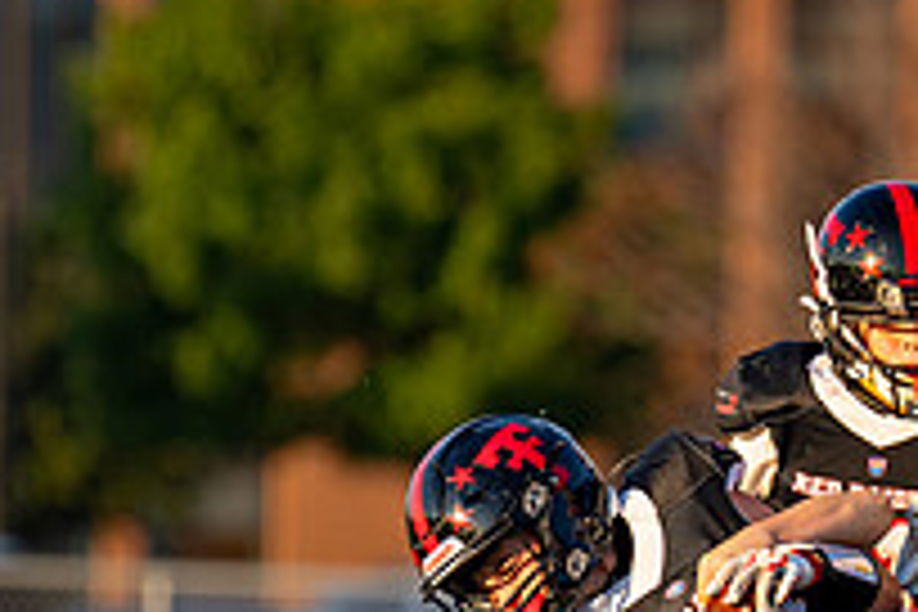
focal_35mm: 932
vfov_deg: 1.5
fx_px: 23764
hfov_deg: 2.2
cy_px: 565
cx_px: 812
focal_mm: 200
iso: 100
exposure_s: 1/1000
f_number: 2.8
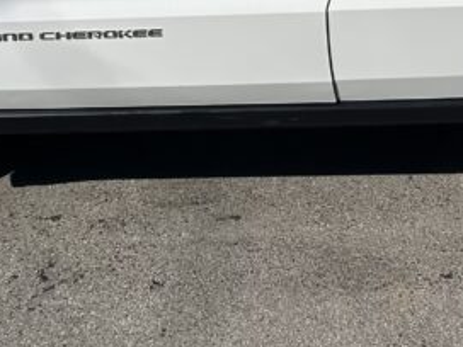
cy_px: -165
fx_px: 1311
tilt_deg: -7.3
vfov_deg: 14.2
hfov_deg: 20.0
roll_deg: -2.3
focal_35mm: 98
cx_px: 233
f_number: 1.5
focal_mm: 5.7
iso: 50
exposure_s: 1/9434
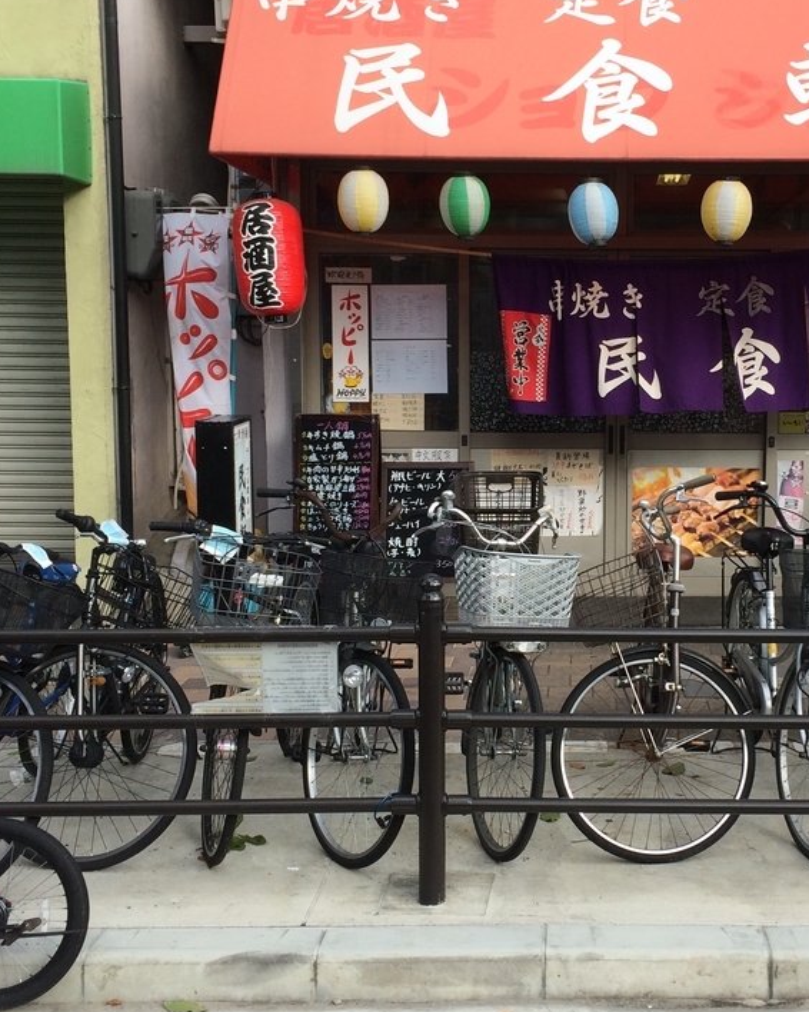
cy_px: 495
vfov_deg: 38.8
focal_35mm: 48
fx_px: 1437
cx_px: 587
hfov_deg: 31.0
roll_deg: +1.3
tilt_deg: -6.8
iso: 32
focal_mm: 4.15
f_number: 2.2
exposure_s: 1/540
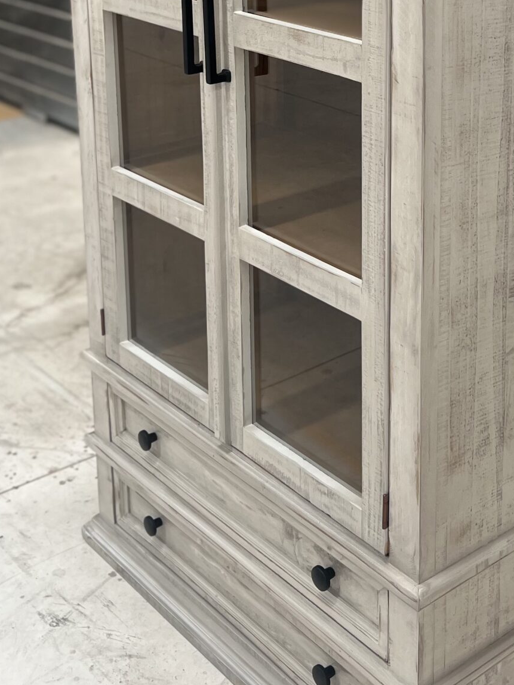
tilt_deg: -13.5
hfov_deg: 25.0
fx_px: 1148
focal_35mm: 58
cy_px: 92
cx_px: 369
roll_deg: -0.4
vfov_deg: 31.9
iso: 40
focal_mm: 5.7
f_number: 1.5
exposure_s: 1/178
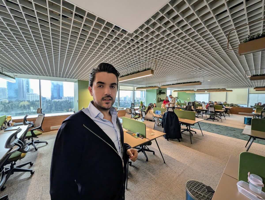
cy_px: 100
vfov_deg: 94.7
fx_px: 92
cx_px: 132
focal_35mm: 12
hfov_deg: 110.4
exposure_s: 1/100
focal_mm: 2.23
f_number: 1.95
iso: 83
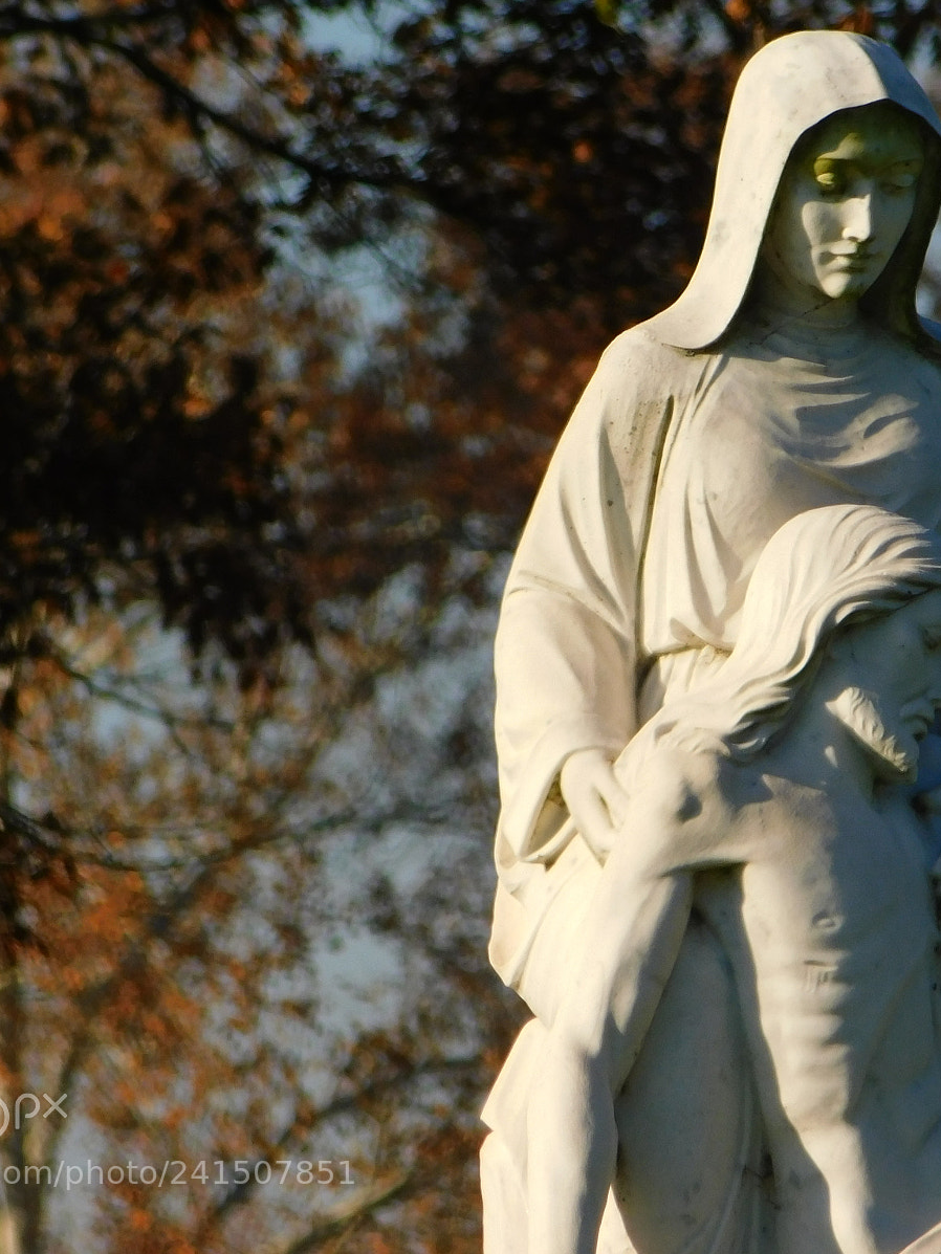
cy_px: 626
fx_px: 27940
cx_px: 645
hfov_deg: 1.9
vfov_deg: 2.6
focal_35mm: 771
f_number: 6
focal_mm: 102.5
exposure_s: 1/500
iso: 125
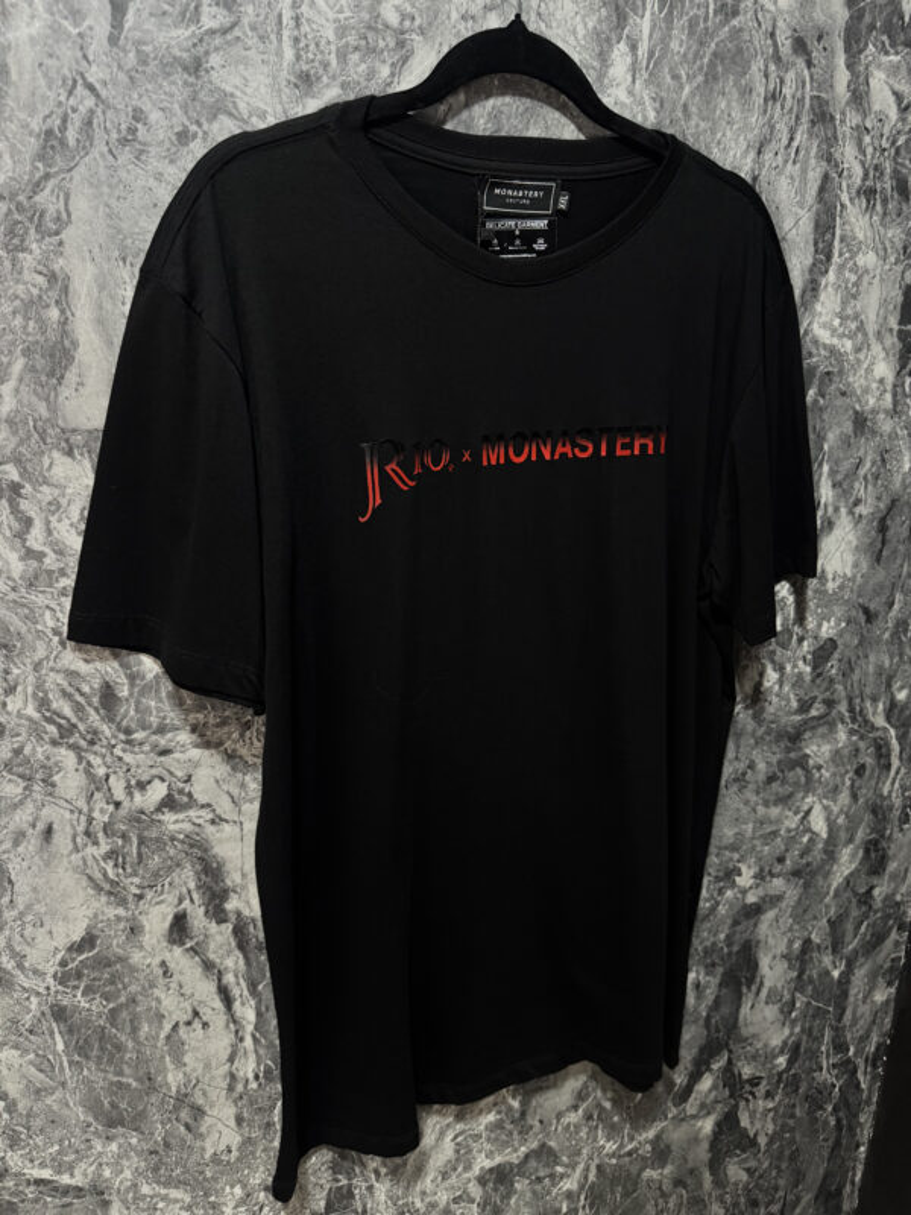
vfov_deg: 71.6
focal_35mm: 24
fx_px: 842
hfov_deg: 56.8
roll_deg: +0.7
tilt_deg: -18.7
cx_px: 456
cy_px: 608
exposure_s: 1/60
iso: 400
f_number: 1.78
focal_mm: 6.76
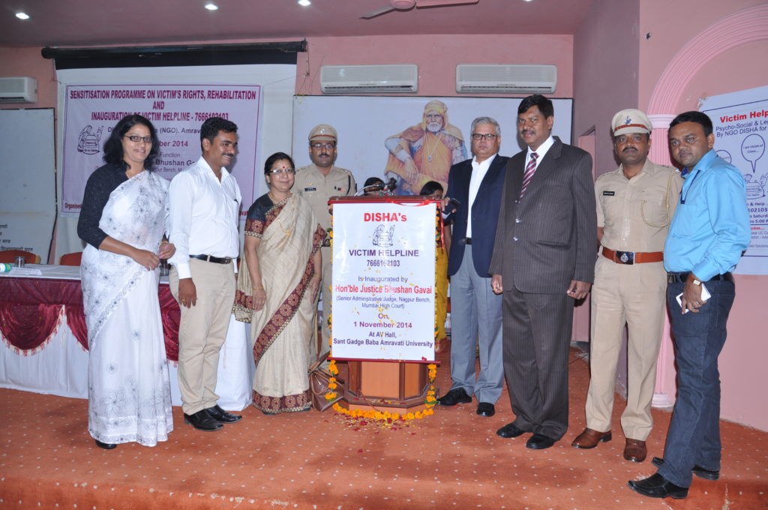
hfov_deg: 67.4
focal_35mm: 27
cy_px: 255
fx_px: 575
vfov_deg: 47.8
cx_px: 384
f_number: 4.5
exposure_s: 1/80
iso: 250
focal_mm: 18
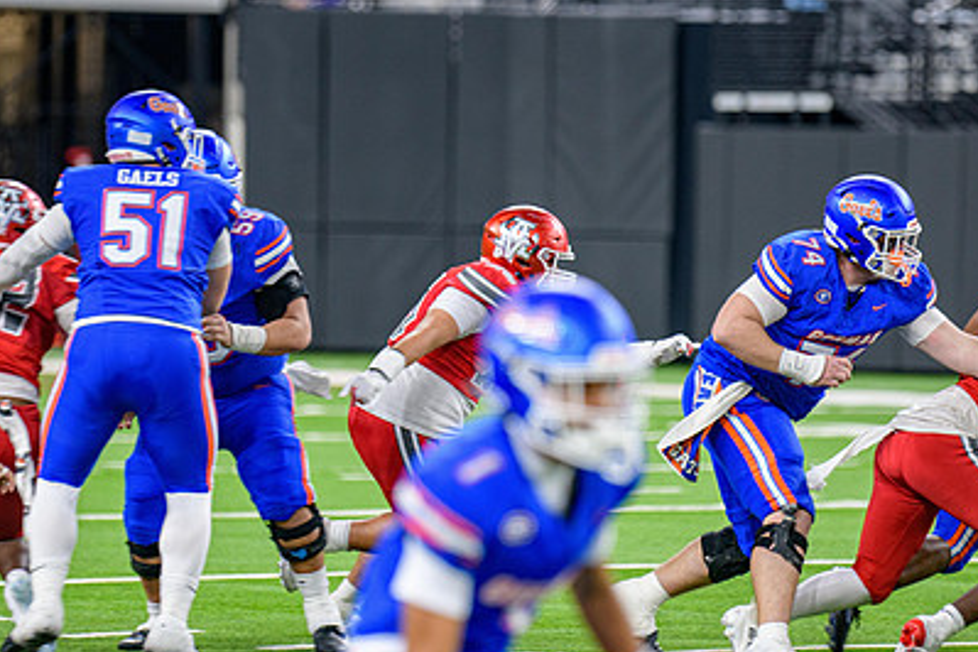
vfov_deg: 4.3
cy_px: 352
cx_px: 449
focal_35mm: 320
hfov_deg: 6.4
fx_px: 8693
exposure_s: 1/400
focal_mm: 220
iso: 1000
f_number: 2.8
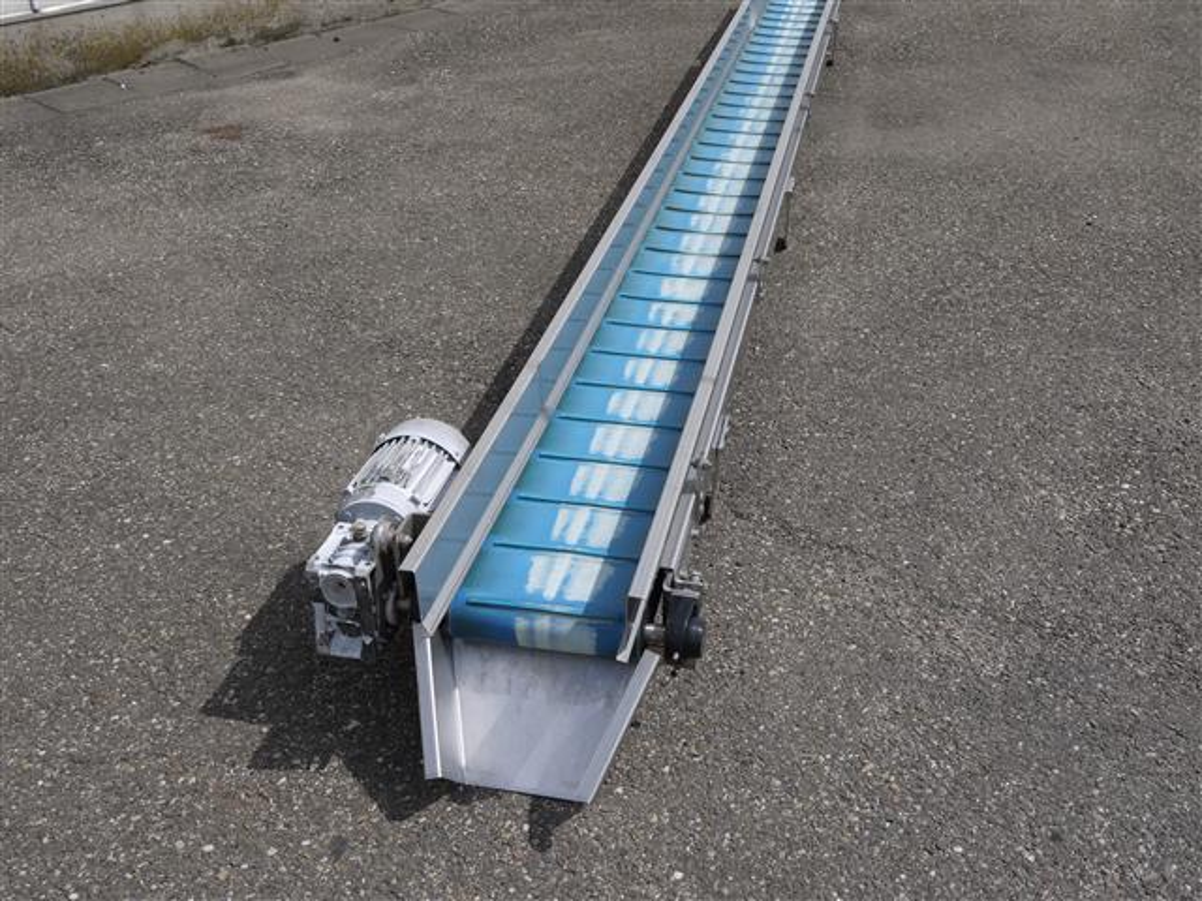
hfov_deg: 49.0
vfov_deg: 37.7
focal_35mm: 38
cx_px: 601
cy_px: 450
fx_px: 1320
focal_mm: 19
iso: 100
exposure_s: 1/500
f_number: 9
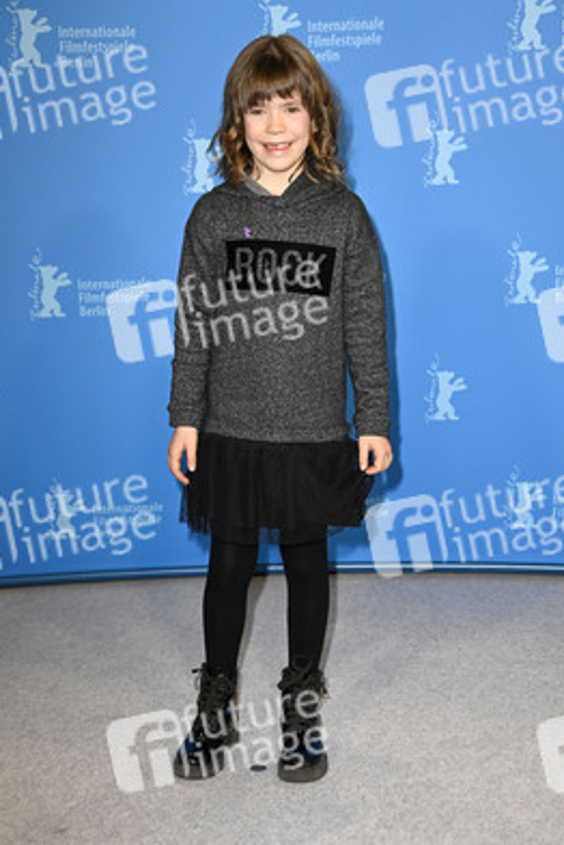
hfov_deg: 23.0
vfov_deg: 33.9
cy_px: 419
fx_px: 1386
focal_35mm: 59
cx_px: 280
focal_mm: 58
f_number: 5
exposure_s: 1/250
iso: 1000
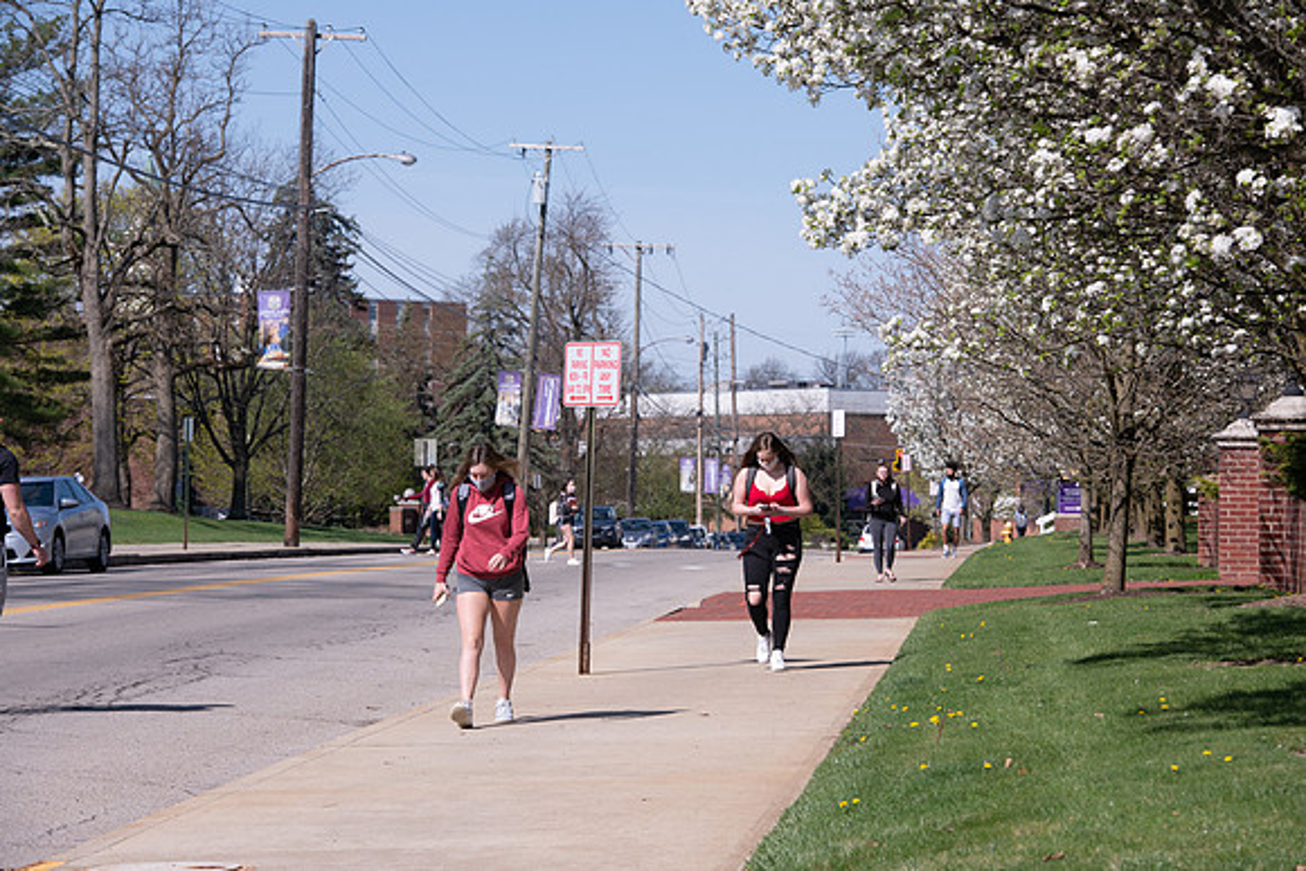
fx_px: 4427
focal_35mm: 122
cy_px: 436
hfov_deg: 16.8
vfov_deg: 11.2
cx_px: 653
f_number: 9
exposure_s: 1/400
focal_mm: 122
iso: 160
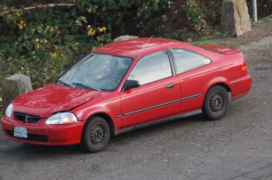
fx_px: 3226
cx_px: 139
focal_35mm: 428
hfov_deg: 4.8
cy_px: 99
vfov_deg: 3.2
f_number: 5
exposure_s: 1/500
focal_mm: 200
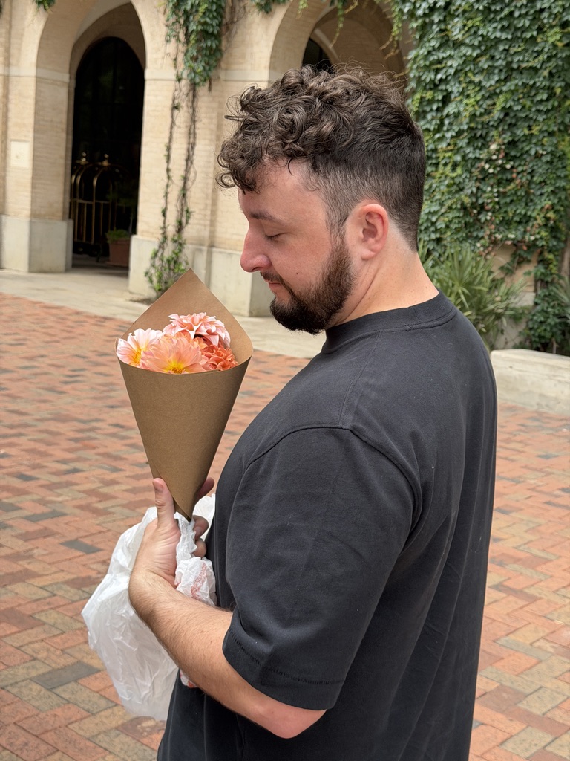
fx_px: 1054
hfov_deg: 30.3
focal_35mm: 48
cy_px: 380
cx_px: 285
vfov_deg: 39.7
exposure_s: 1/1838
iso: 80
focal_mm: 6.76
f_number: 1.78
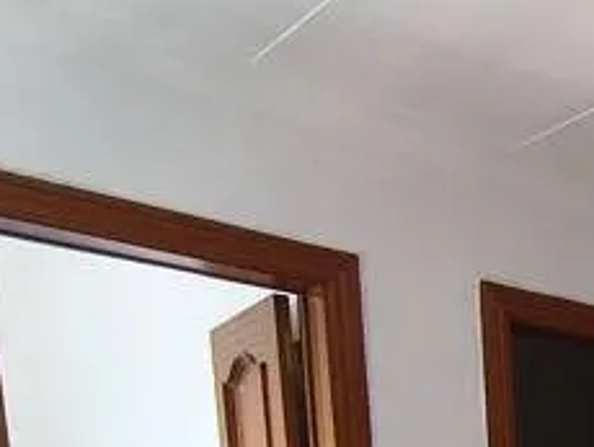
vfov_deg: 18.3
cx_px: 987
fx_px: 1117
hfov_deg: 22.1
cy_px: 785
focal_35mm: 65
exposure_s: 1/50
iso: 80
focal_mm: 1.65
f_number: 2.2
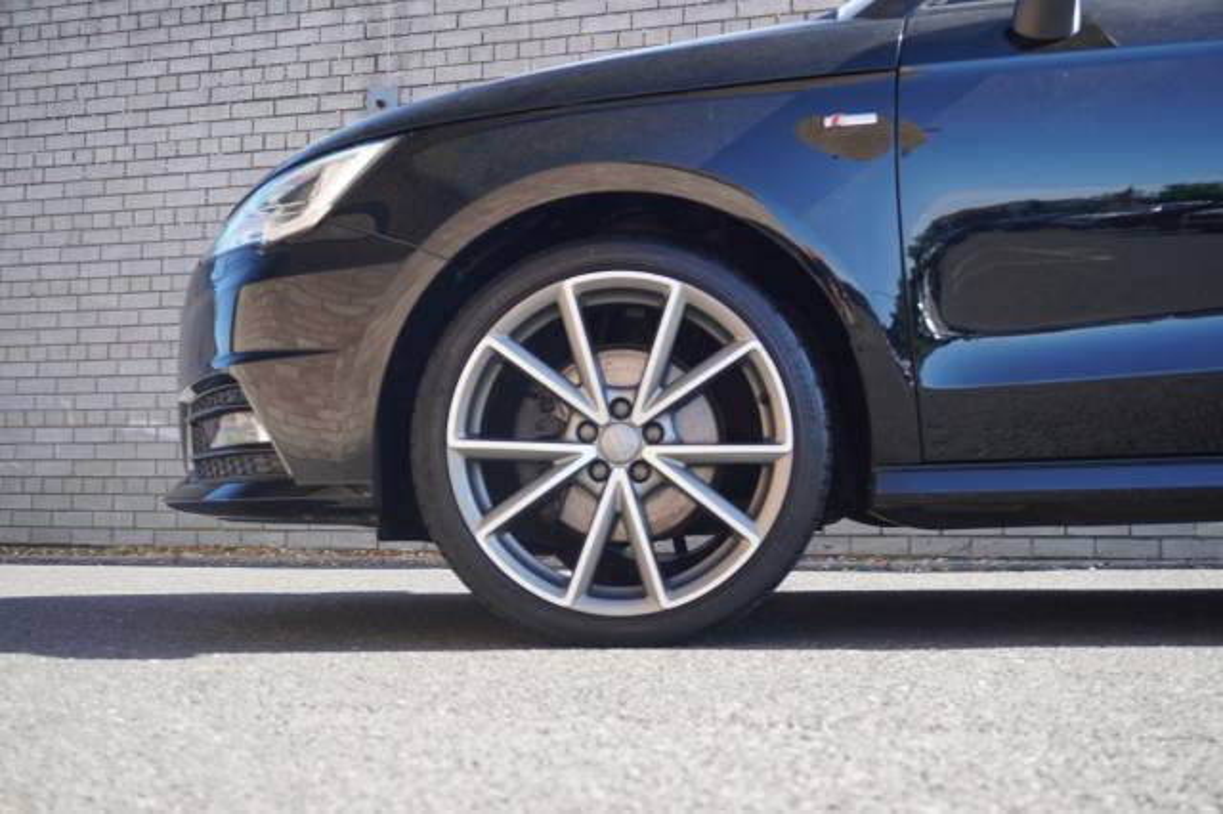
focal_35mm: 50
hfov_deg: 40.0
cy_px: 407
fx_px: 1681
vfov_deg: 27.2
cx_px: 612
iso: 100
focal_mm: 33
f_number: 5
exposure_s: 1/60
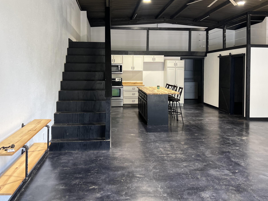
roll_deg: -0.9
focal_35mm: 33
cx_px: 138
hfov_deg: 55.3
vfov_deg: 42.6
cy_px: 74
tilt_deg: -1.5
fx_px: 255
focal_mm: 5.7
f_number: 1.5
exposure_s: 1/120
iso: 80
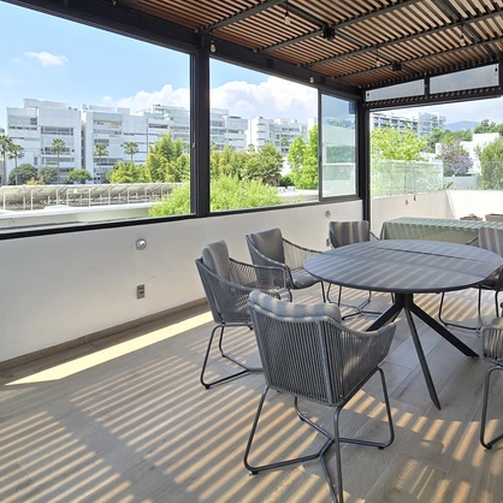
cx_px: 295
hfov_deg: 69.1
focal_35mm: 22
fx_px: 362
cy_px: 176
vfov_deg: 68.1
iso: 50
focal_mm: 2.2
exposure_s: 1/636
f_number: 2.2
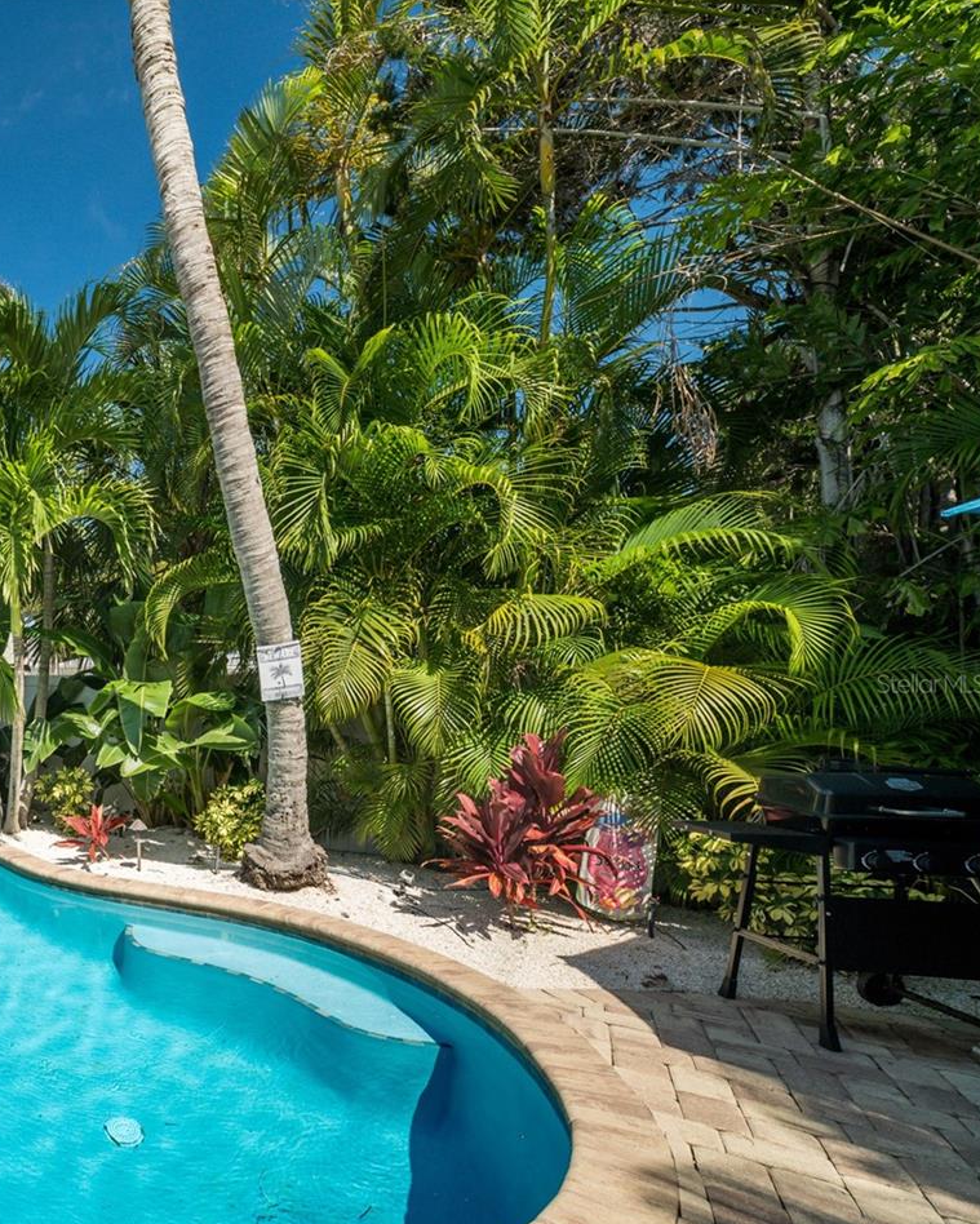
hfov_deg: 52.6
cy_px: 683
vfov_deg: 82.9
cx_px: -41
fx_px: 689
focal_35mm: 19
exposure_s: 1/250
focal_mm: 12
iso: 160
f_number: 5.6
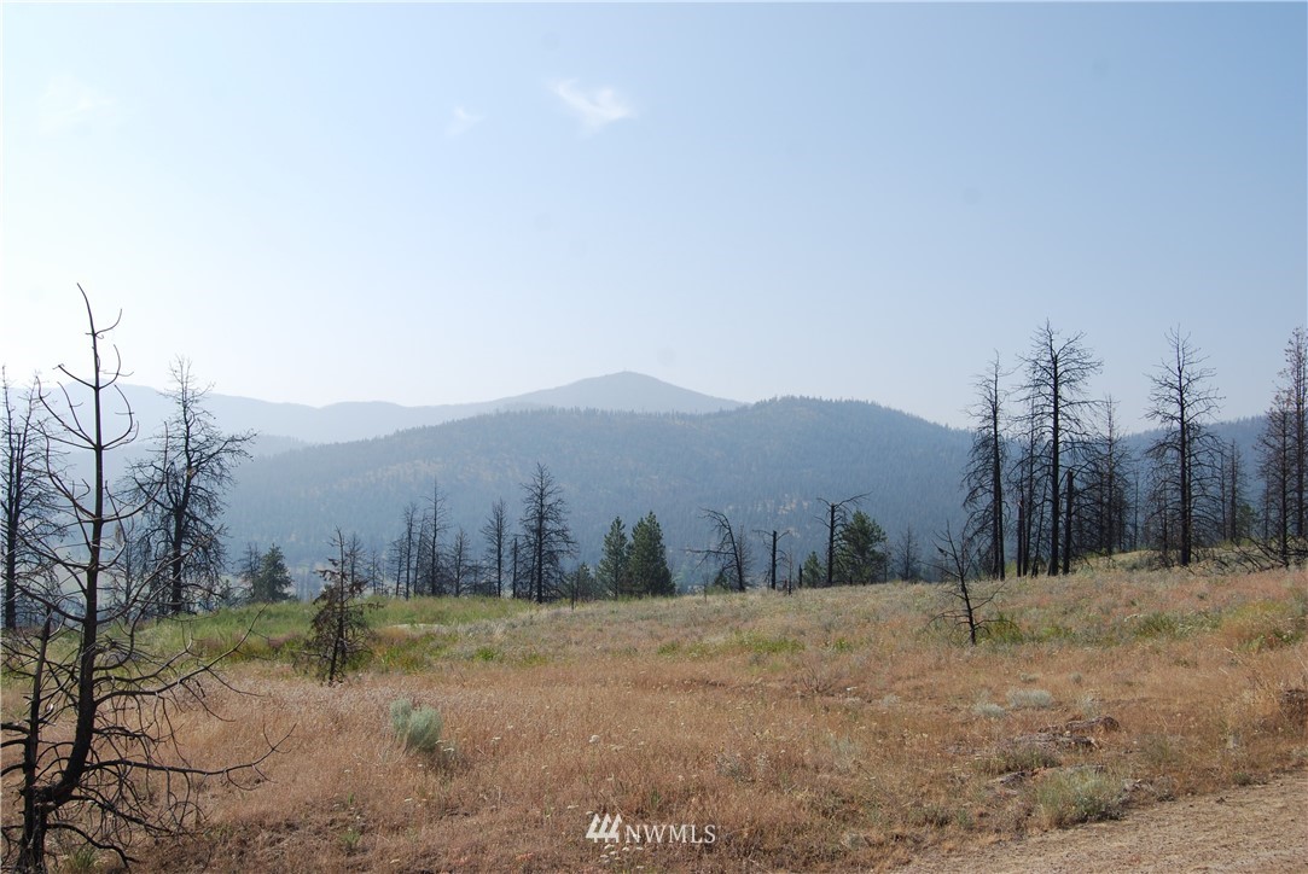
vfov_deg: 36.9
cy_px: 437
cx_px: 654
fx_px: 1309
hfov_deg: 53.1
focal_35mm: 36
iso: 100
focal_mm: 24
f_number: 9
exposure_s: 1/250
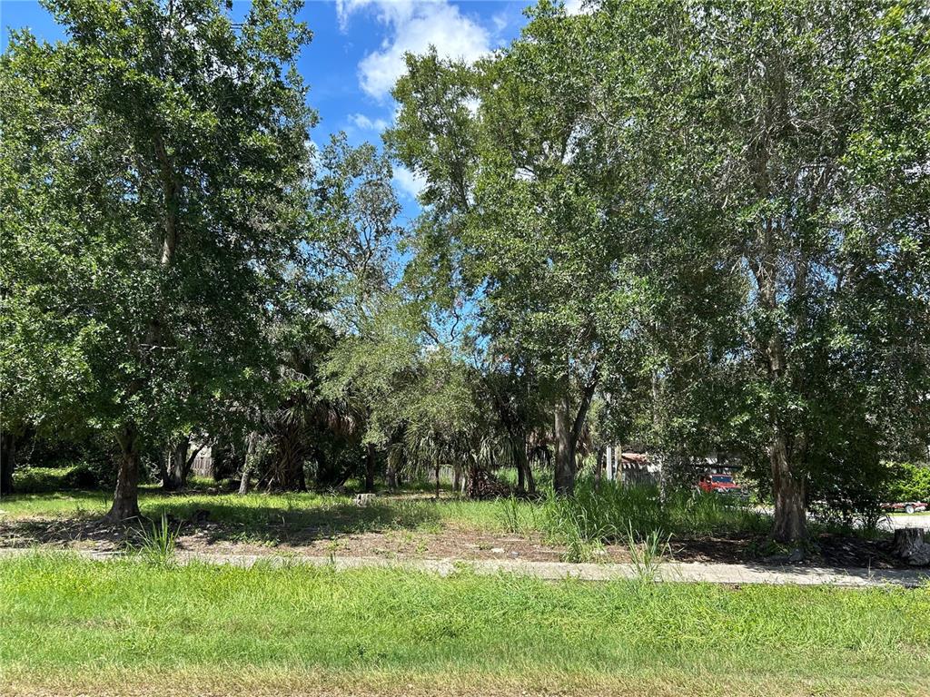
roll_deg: -2.3
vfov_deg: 53.1
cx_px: 465
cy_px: 348
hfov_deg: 67.3
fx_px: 699
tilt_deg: +10.5
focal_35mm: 26
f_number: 1.5
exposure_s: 1/1575
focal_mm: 5.7
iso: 50
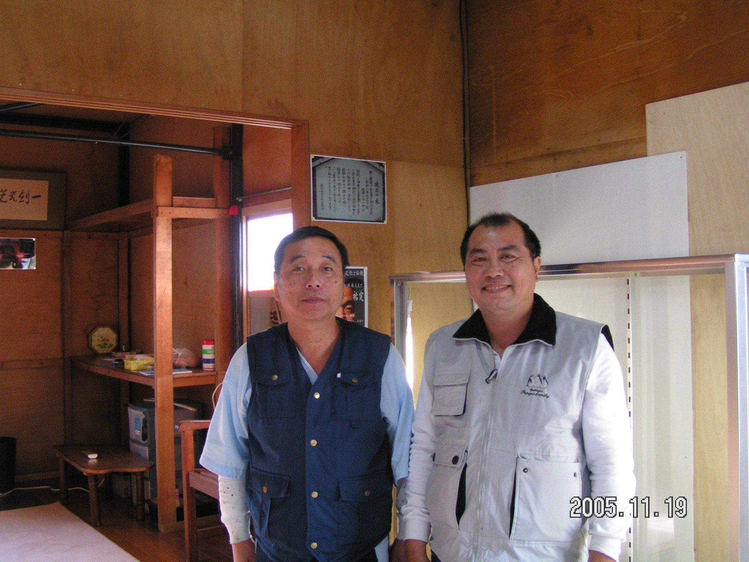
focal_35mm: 38
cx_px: 374
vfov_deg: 37.7
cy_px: 281
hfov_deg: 49.0
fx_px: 822
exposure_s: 1/30
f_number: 2.8
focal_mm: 5.8
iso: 200
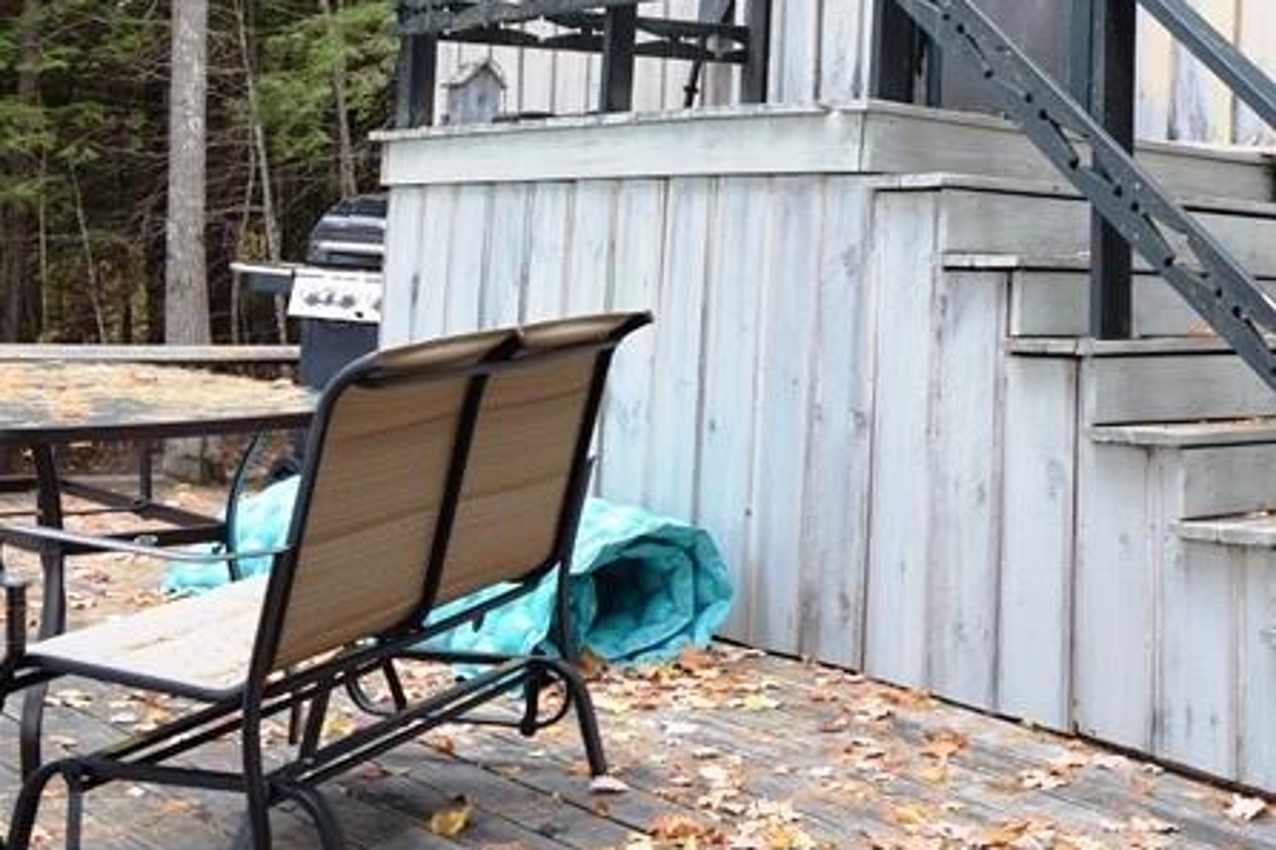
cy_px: 4
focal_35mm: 62
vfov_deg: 21.2
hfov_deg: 31.4
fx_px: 2197
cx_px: 1050
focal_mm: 18
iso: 400
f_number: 5.6
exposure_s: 1/125
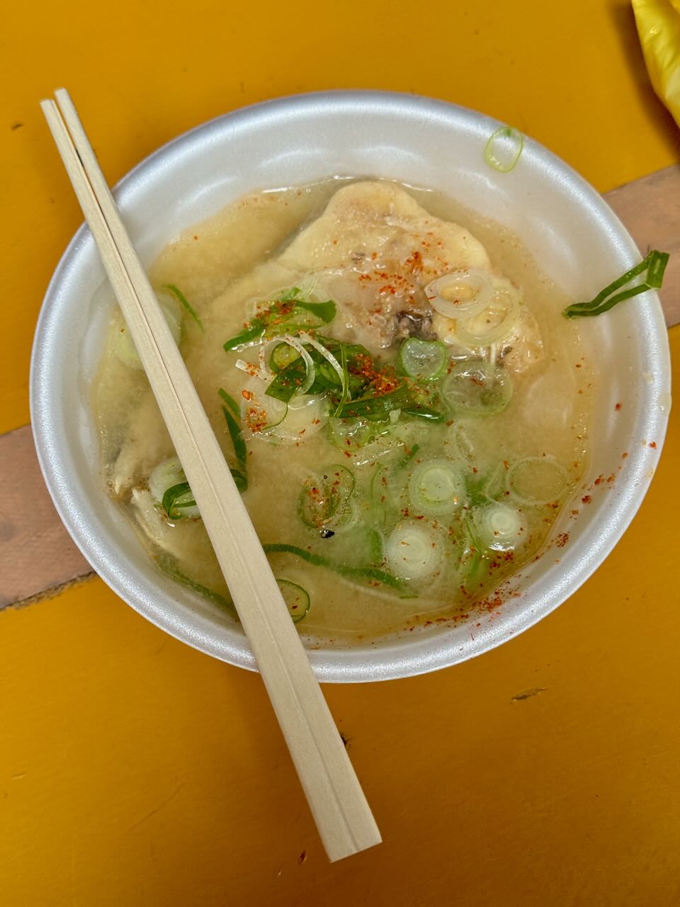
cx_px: 340
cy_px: 454
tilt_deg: -66.1
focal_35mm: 48
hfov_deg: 30.3
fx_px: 1257
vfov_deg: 39.7
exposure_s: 1/86
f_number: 1.78
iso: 100
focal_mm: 6.76
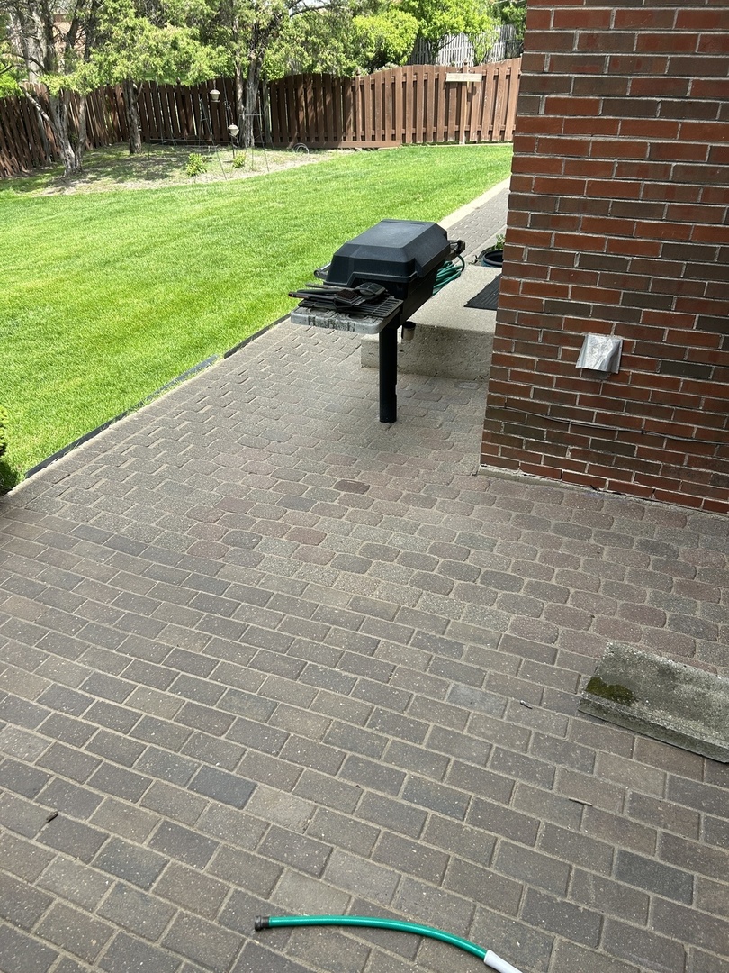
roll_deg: +2.1
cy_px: 486
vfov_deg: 67.3
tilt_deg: -32.3
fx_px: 730
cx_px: 364
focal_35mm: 26
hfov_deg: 53.1
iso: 50
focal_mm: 5.7
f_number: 1.5
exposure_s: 1/1183
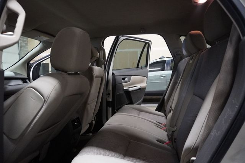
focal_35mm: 26
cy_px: 82
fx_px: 173
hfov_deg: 70.5
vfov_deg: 50.4
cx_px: 122
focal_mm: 17
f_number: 3.5
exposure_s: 1/160
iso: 6400
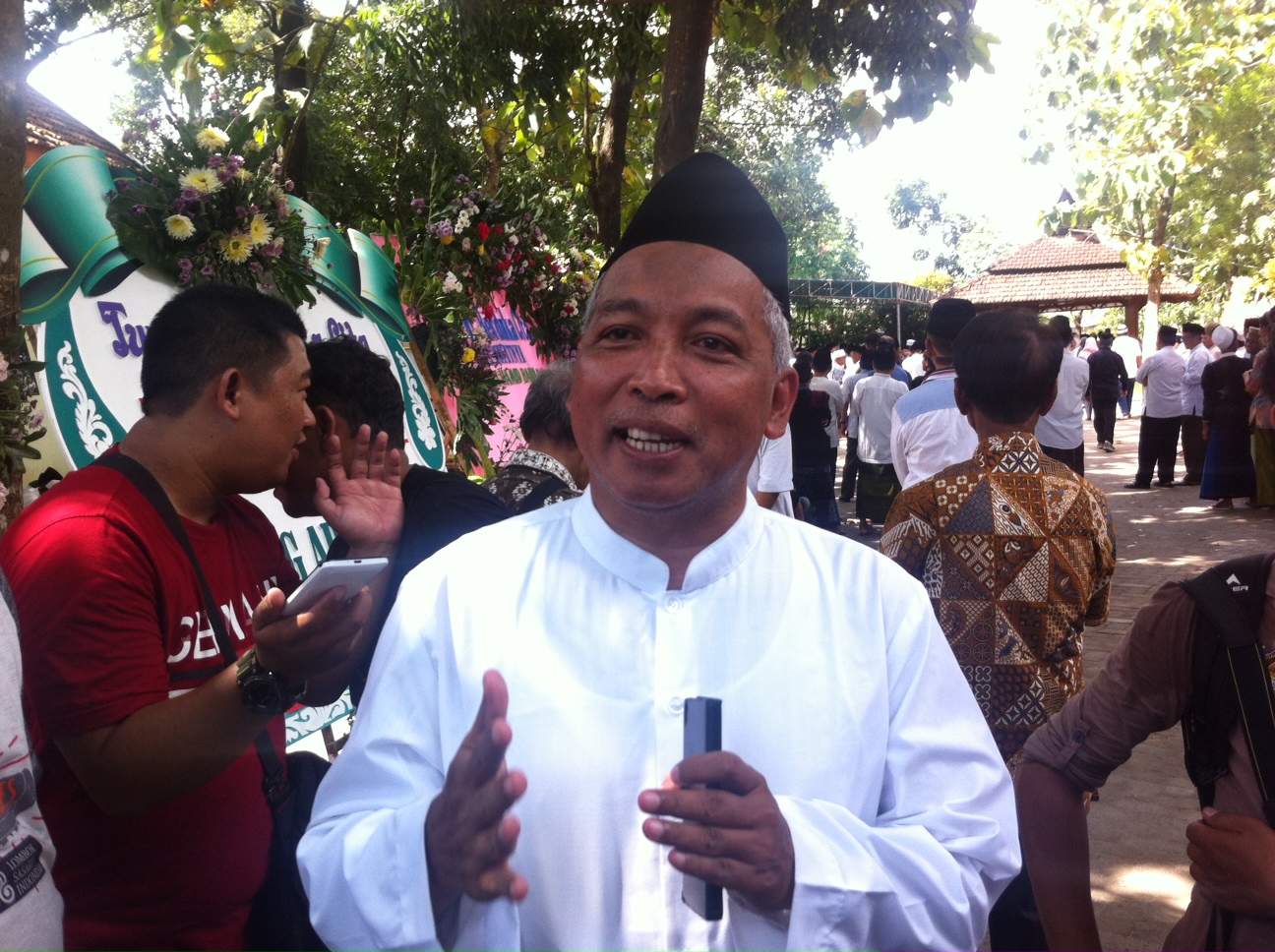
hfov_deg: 52.7
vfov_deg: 40.6
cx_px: 638
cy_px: 476
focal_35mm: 35
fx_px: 1287
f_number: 2.8
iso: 80
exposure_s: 1/127
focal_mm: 3.85
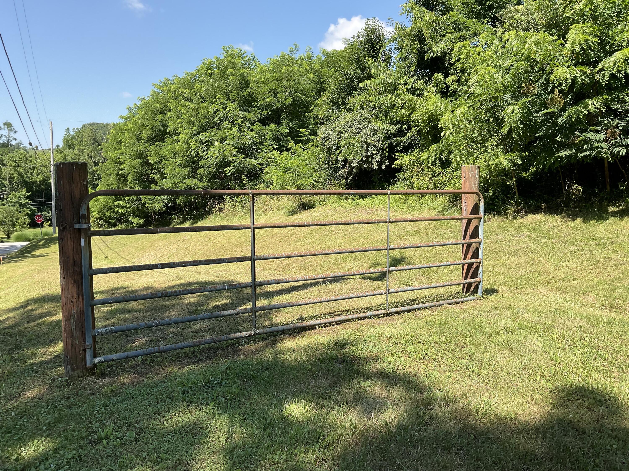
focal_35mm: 29
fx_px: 527
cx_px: 314
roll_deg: -2.2
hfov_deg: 61.7
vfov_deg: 48.2
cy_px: 236
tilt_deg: -4.9
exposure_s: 1/855
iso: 16
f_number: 1.8
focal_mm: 3
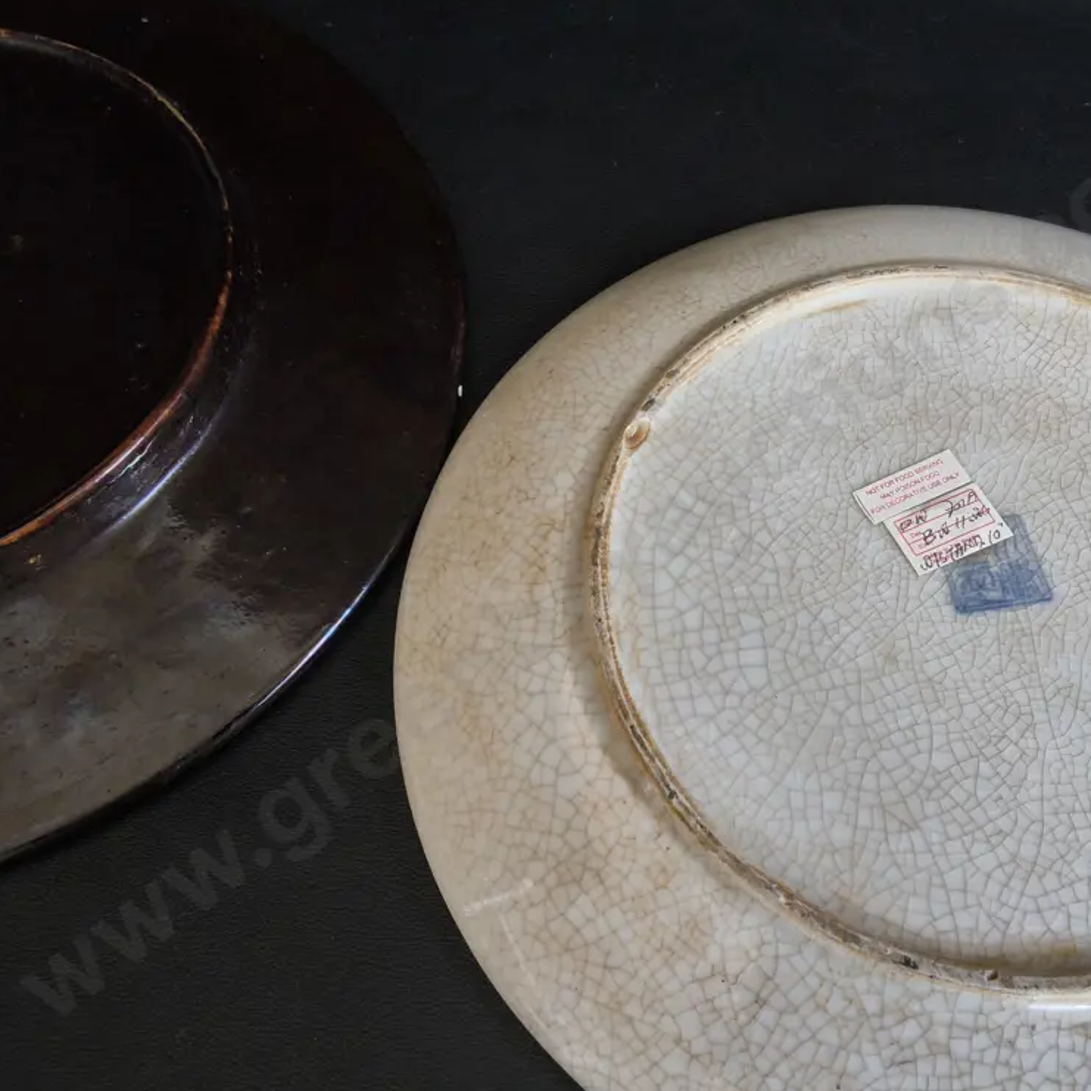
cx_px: 636
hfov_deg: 49.5
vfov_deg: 49.7
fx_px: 1177
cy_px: 552
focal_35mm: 33
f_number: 2
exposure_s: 1/100
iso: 80
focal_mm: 2.87
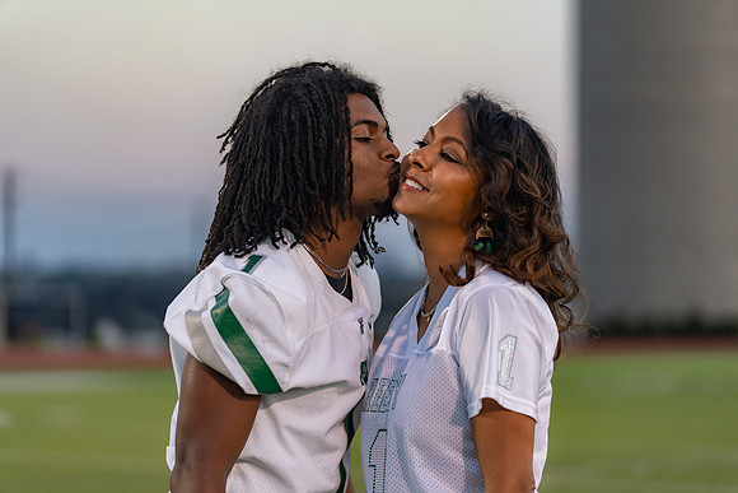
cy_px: 246
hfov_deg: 16.9
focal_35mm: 121
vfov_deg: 11.3
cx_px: 369
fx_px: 2481
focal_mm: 121
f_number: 2.8
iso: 640
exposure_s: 1/400
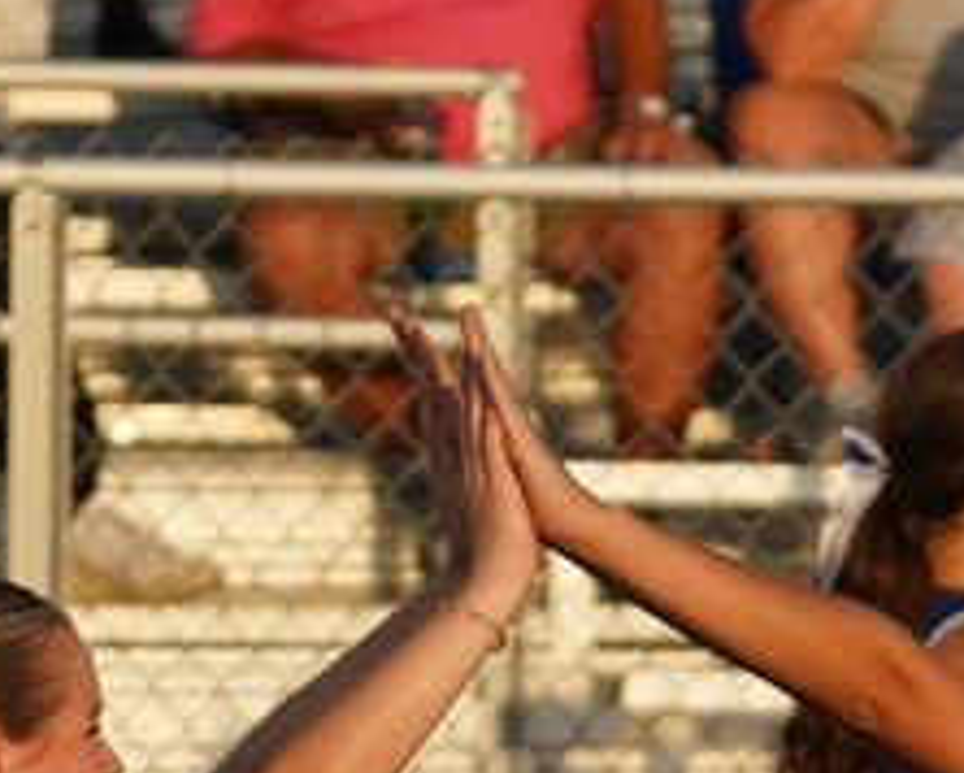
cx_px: 773
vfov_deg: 3.8
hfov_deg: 4.8
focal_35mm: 402
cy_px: 984
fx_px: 11479
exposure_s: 1/1600
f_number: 4
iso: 200
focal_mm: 93
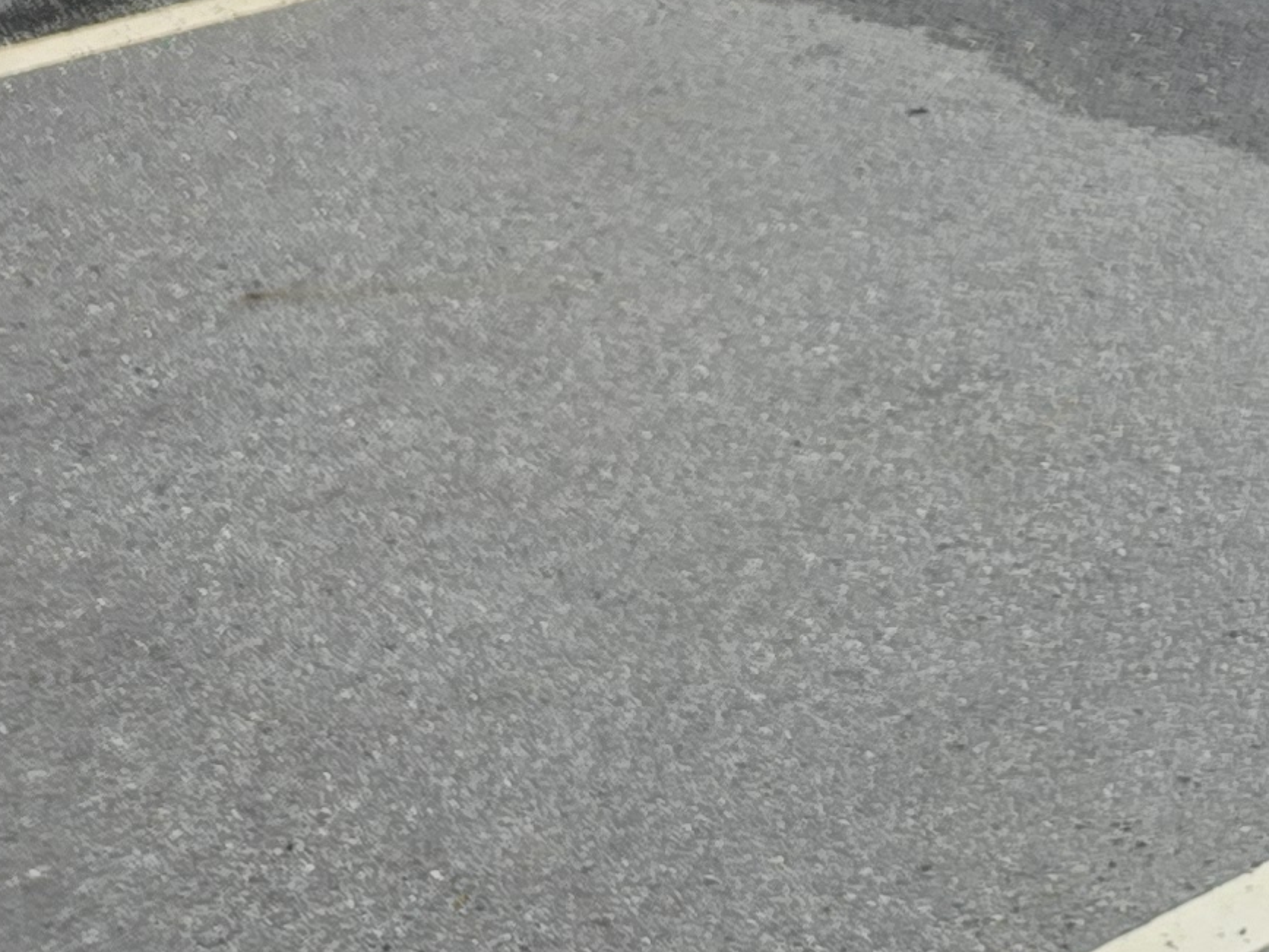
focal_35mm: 106
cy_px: -842
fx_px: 3886
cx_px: 2906
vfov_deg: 12.6
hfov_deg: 13.9
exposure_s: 1/184
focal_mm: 6.3
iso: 12
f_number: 1.7
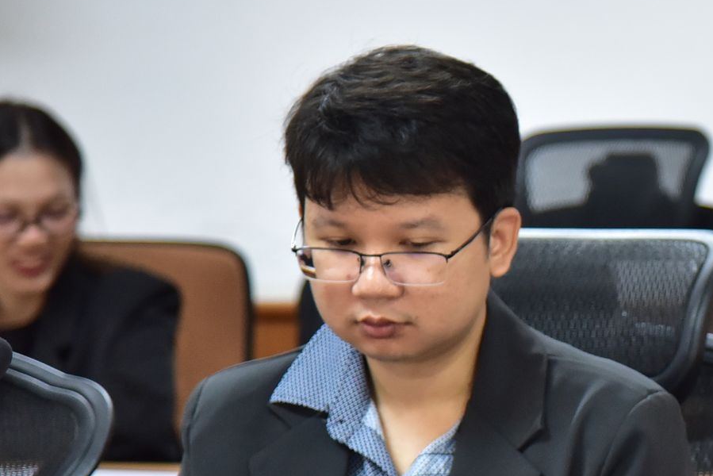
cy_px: 345
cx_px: 940
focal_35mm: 292
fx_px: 5785
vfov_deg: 4.7
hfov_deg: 7.0
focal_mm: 105
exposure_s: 1/80
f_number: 4.5
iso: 2000
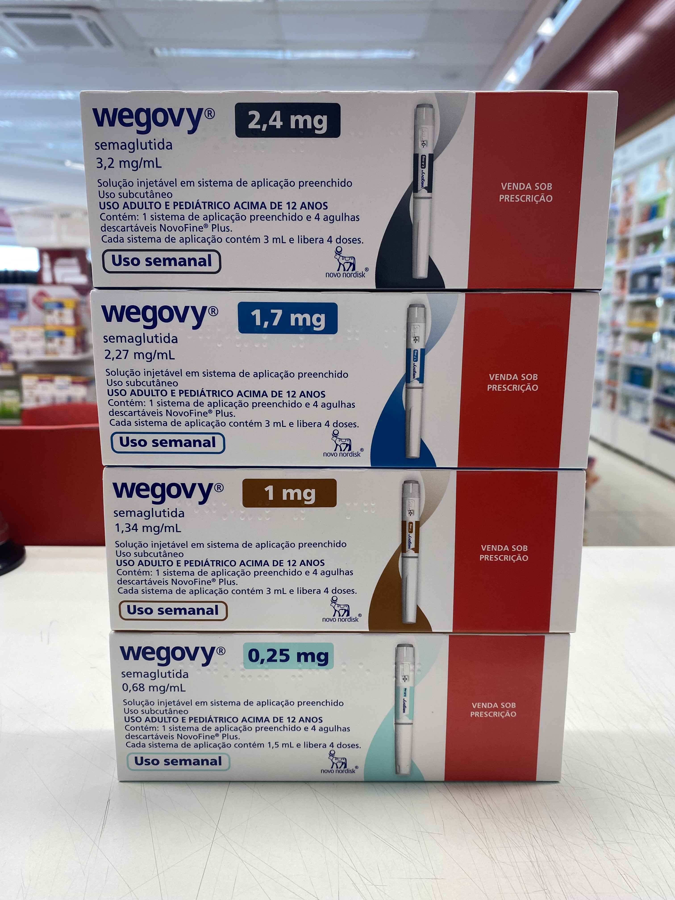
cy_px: 450
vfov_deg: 67.3
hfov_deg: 53.1
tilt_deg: -10.1
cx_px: 338
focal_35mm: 26
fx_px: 676
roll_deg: +0.1
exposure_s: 1/120
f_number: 1.8
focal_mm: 4.25
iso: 50
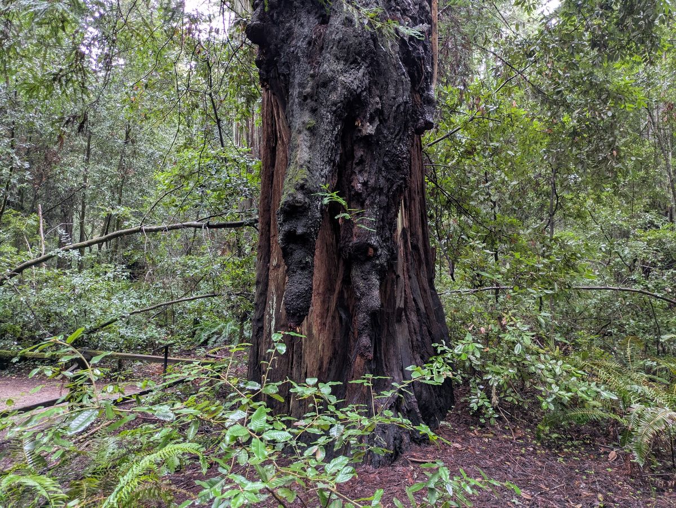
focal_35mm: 25
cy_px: 254
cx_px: 338
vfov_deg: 54.9
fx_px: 488
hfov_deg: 69.4
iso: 291
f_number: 1.89
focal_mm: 5.43
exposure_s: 1/30
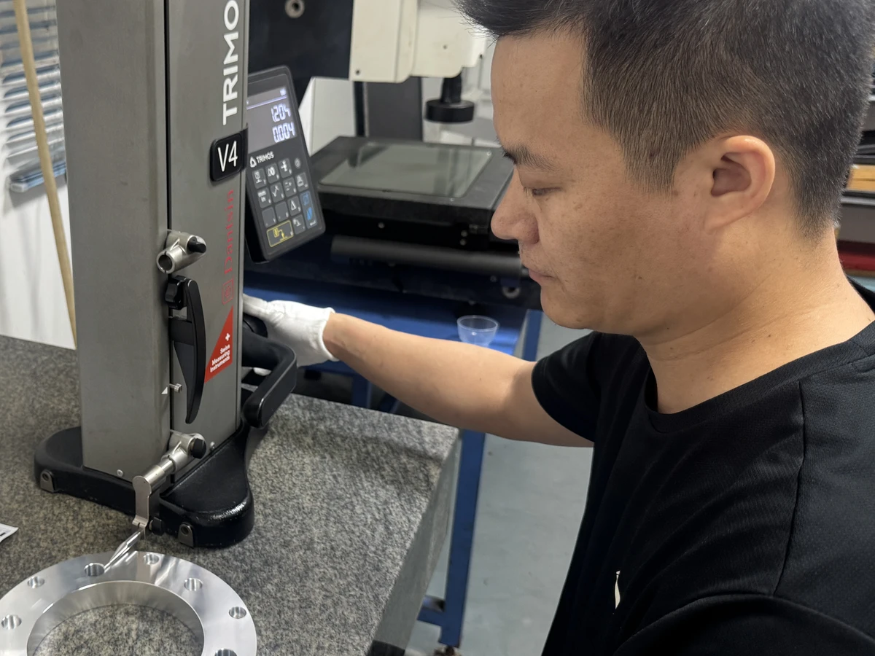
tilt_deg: -23.6
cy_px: 328
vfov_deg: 56.8
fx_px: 607
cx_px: 438
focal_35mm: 24
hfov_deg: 71.6
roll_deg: +0.8
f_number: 1.78
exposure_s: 1/50
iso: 160
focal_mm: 6.76
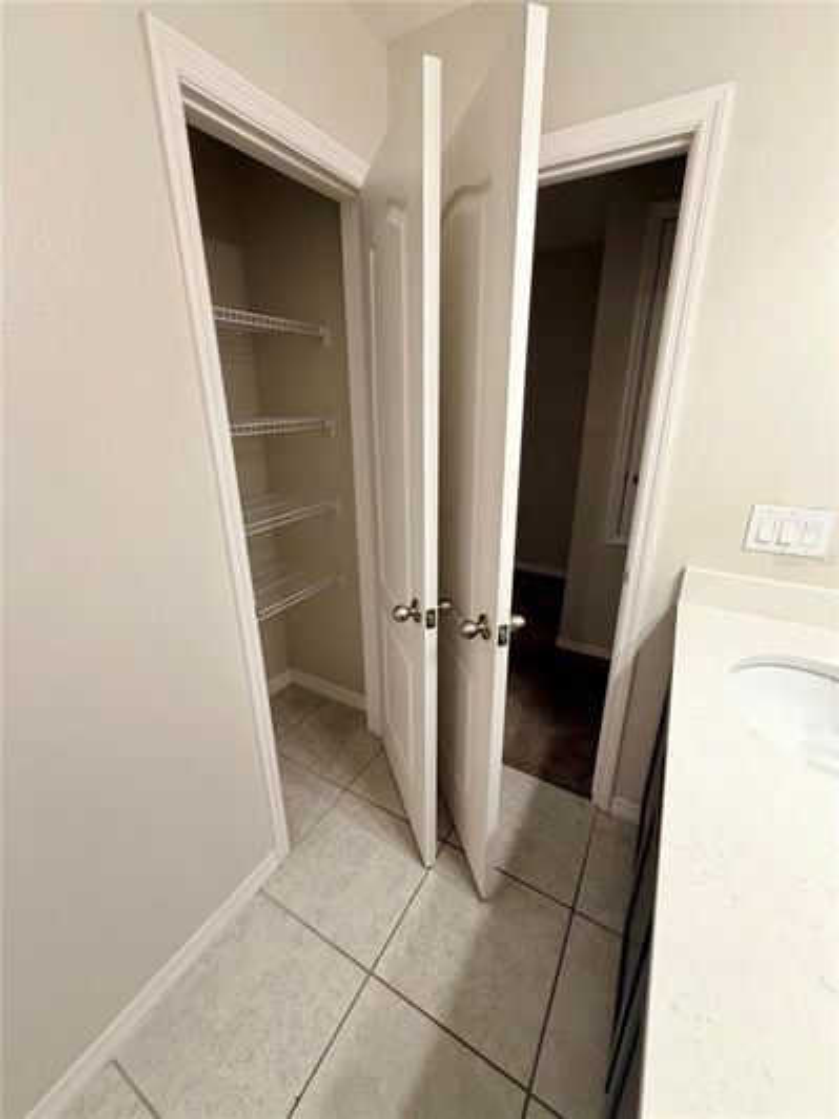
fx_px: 452
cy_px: 560
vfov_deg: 102.1
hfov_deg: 85.7
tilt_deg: -18.6
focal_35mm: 14
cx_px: 420
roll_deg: +0.4
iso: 320
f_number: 2.2
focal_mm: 2.22
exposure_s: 1/120
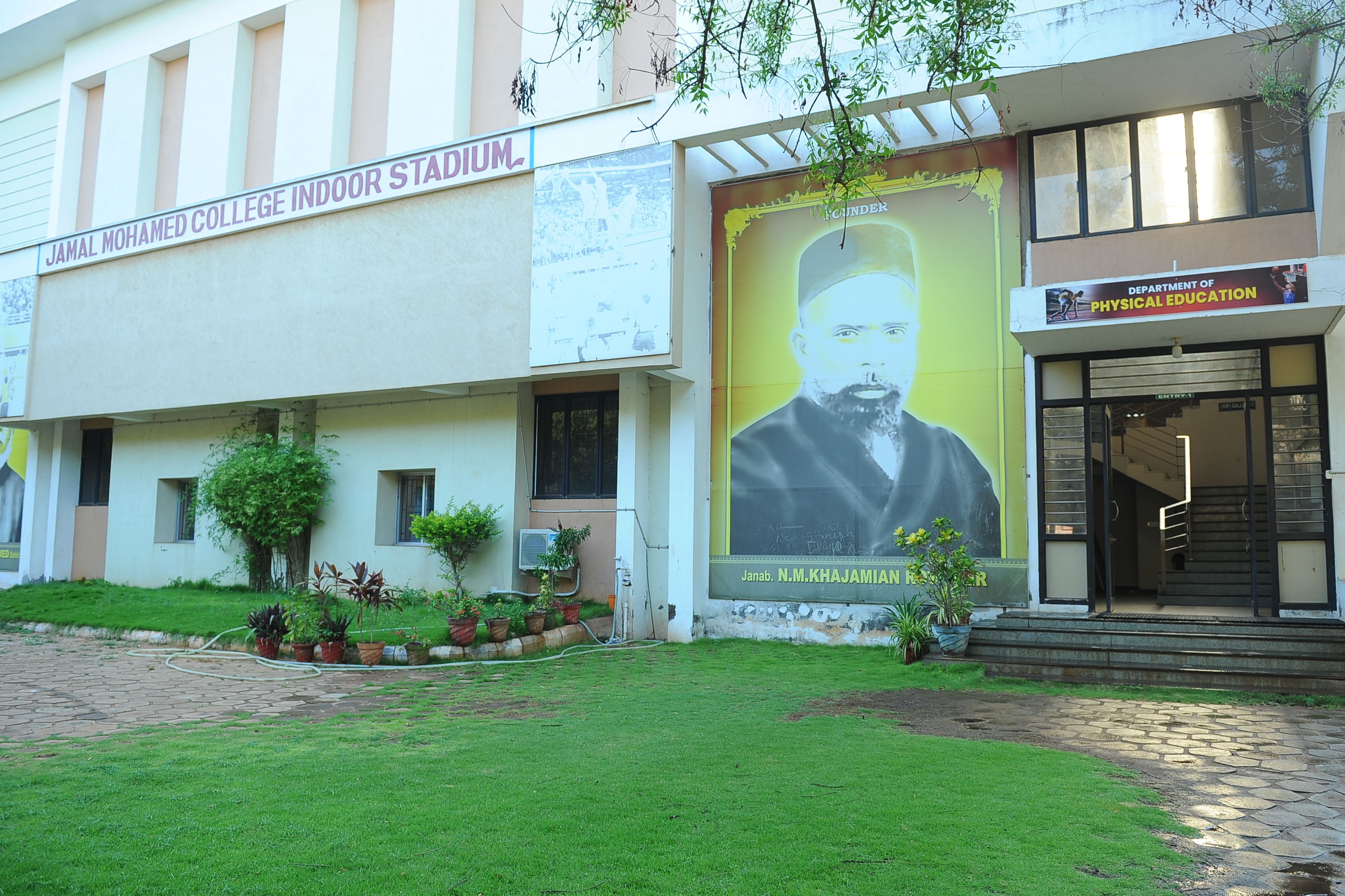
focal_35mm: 26
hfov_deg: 69.4
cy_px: 449
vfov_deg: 49.5
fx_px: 971
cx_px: 710
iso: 250
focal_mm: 24
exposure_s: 1/160
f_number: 3.5
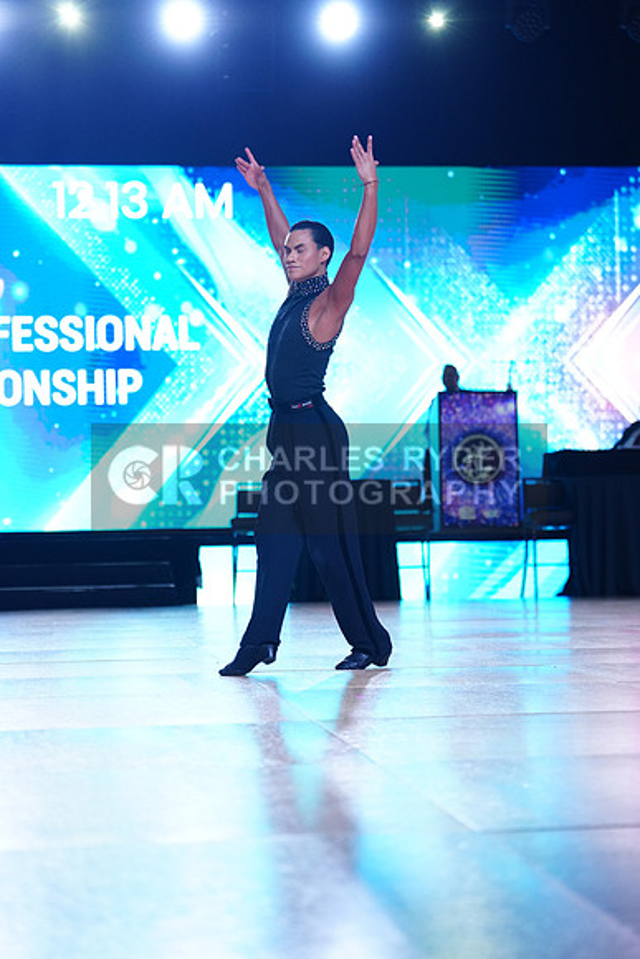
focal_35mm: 78
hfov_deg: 17.5
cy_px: 480
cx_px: 320
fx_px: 2079
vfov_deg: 26.0
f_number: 2.8
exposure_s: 1/1000
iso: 1250
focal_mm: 78
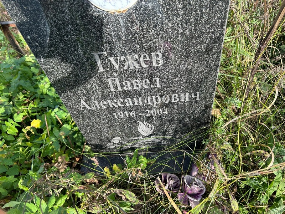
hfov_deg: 67.3
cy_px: 107
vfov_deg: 53.1
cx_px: 142
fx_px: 214
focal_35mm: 26
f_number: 1.5
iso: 50
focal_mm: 5.7
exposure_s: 1/466
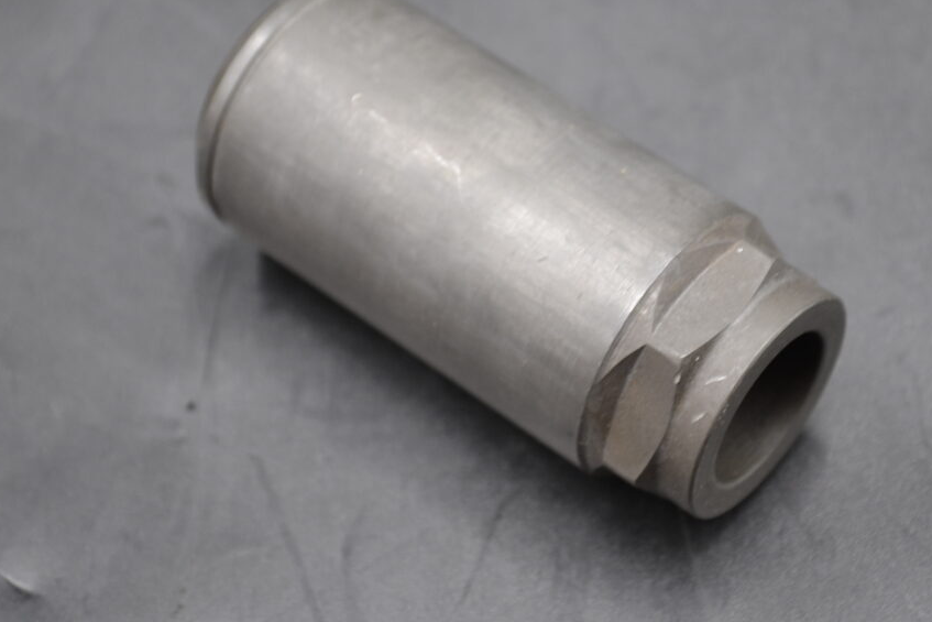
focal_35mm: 102
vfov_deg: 13.4
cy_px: 208
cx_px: 505
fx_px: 2641
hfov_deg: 20.0
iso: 400
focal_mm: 48
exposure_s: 1/25
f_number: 5.6
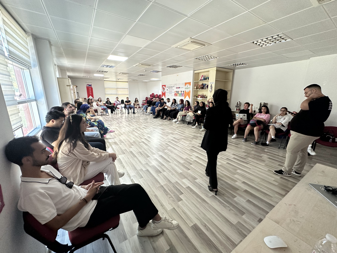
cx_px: 168
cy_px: 126
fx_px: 136
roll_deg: -1.2
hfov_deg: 102.1
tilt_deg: -13.5
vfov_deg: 85.7
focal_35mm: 14
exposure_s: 1/50
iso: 200
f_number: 2.2
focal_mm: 2.22
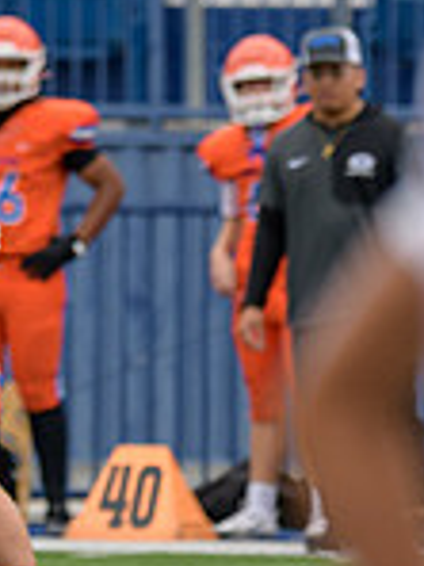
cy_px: 289
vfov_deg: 1.9
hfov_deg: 1.5
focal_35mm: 1023
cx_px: -148
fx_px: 16707
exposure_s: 1/800
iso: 220
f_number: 2.8
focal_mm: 220
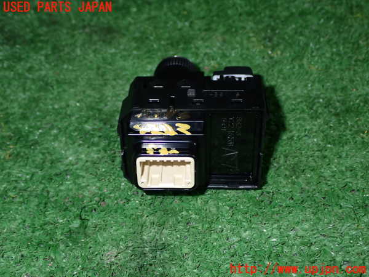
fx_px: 576
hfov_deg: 35.5
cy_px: 138
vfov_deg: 27.0
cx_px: 184
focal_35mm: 54
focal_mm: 9.65
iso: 320
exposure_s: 1/50
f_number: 10
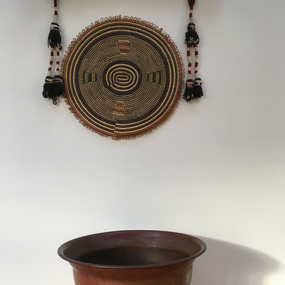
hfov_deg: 47.2
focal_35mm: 35
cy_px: 184
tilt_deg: -2.6
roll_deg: +2.3
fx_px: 326
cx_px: 143
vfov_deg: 46.6
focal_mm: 4.15
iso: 50
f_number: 2.2
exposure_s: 1/33
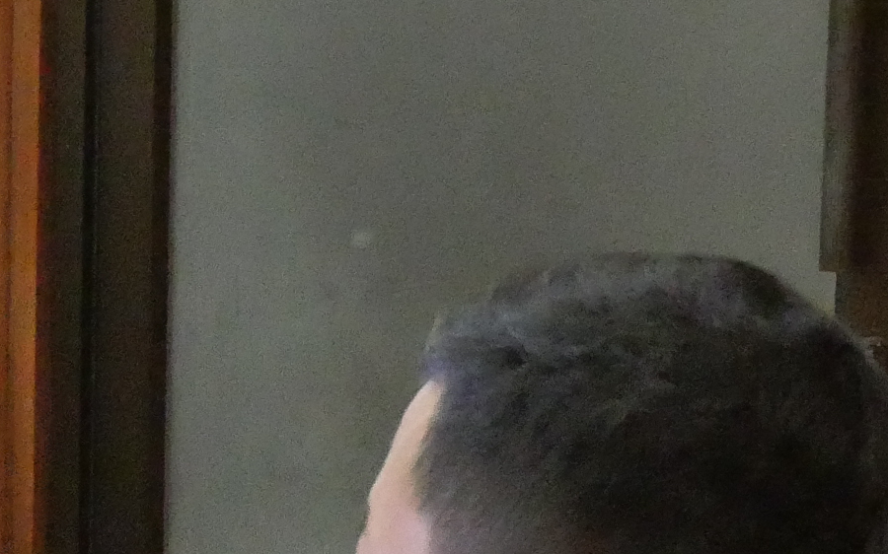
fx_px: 5904
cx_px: -457
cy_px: 831
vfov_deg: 5.3
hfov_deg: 8.4
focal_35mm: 244
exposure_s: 1/100
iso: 6400
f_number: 5.6
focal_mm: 28
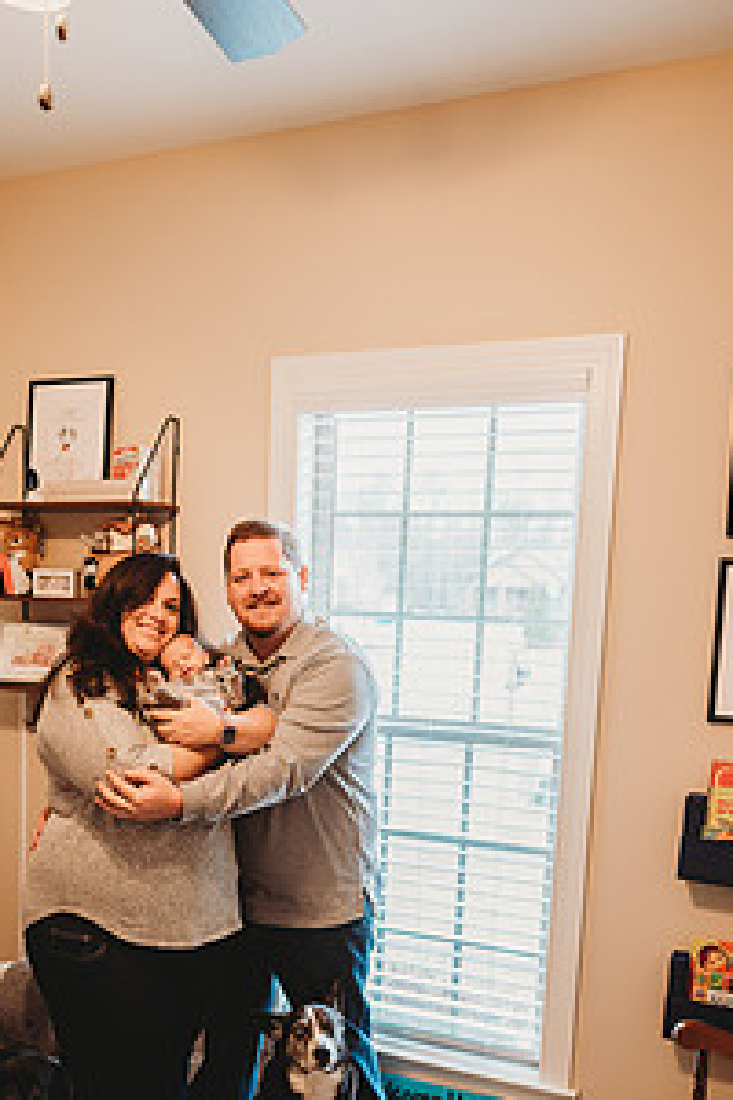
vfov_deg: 51.9
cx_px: 268
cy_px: 752
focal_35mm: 36
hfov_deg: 36.6
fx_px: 1099
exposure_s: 1/160
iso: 500
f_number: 2.2
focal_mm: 24
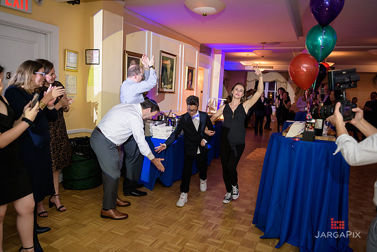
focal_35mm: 27
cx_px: 188
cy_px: 126
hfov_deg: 67.4
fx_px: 283
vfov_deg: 48.0
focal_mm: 27
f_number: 3.2
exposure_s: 1/125
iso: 800
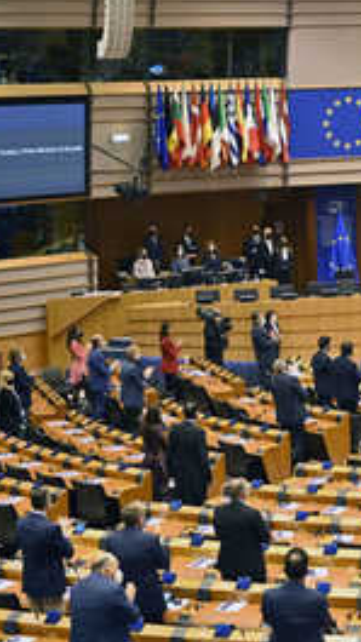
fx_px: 1515
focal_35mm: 89
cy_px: 332
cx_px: 340
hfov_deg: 13.4
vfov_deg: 23.9
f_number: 4
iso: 3200
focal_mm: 50
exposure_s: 1/500
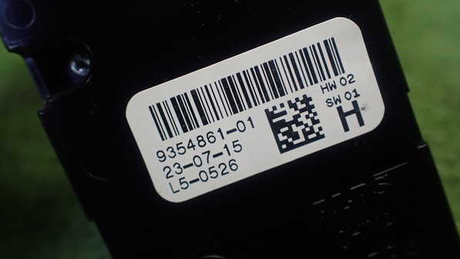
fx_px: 402
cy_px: 123
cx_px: 232
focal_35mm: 33
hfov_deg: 59.5
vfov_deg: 35.6
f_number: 2.3
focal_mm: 5.4
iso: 400
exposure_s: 1/125
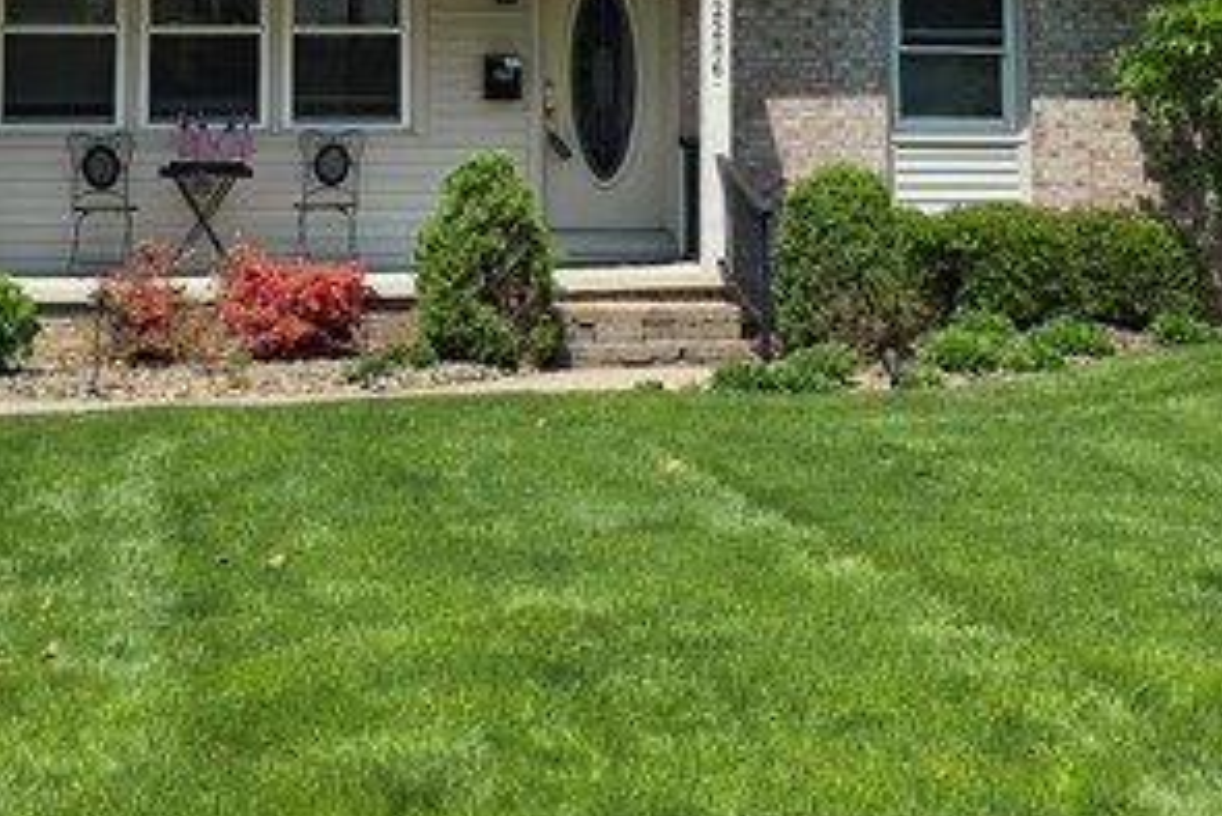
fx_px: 2819
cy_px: -95
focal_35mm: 83
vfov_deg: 16.0
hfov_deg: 24.4
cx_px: 456
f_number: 1.7
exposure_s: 1/4237
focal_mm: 6.3
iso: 80
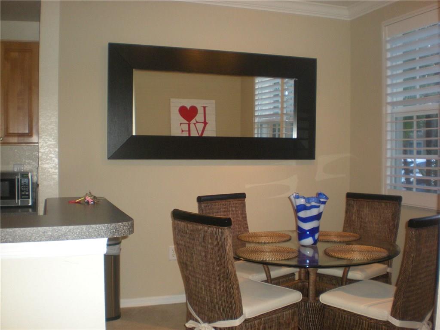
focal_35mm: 38
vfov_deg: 37.7
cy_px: 165
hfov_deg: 49.0
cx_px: 220
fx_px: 483
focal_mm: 6.3
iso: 272
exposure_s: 1/60
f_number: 3.1
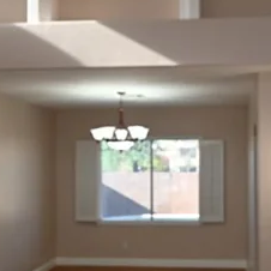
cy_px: 143
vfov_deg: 31.6
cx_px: 181
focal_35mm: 54
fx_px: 478
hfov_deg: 31.4
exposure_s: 1/125
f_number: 5.6
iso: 1100
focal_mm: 14
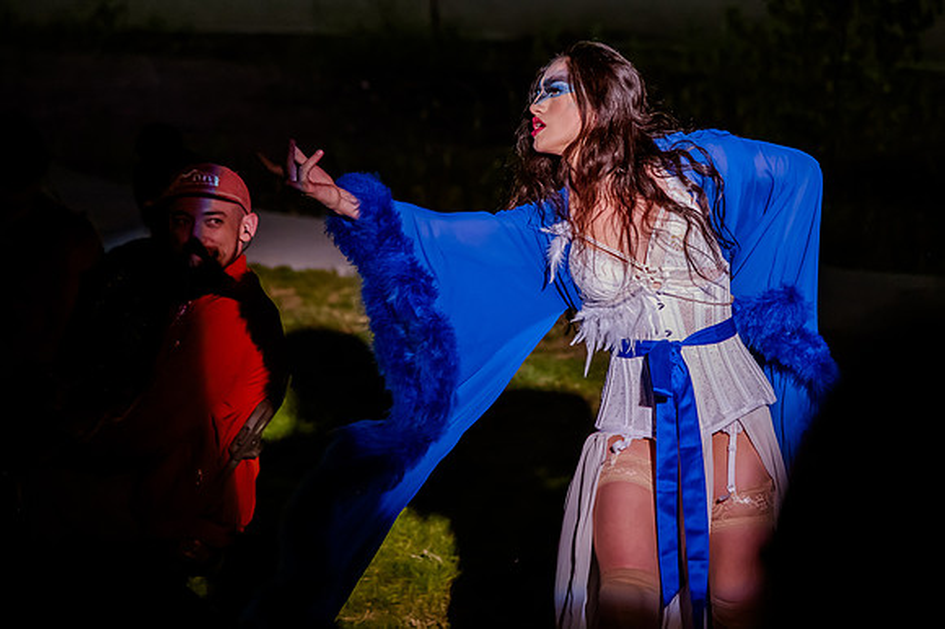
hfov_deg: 13.8
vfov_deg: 9.2
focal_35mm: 149
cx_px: 586
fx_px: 3902
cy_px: 239
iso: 4000
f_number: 4
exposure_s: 1/400
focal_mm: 120
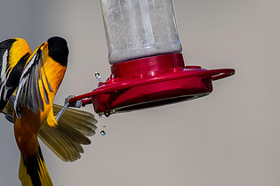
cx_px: -28
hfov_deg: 1.0
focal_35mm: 2080
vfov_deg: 0.7
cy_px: -86
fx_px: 16153
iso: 900
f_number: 7.1
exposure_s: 1/4000
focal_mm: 600
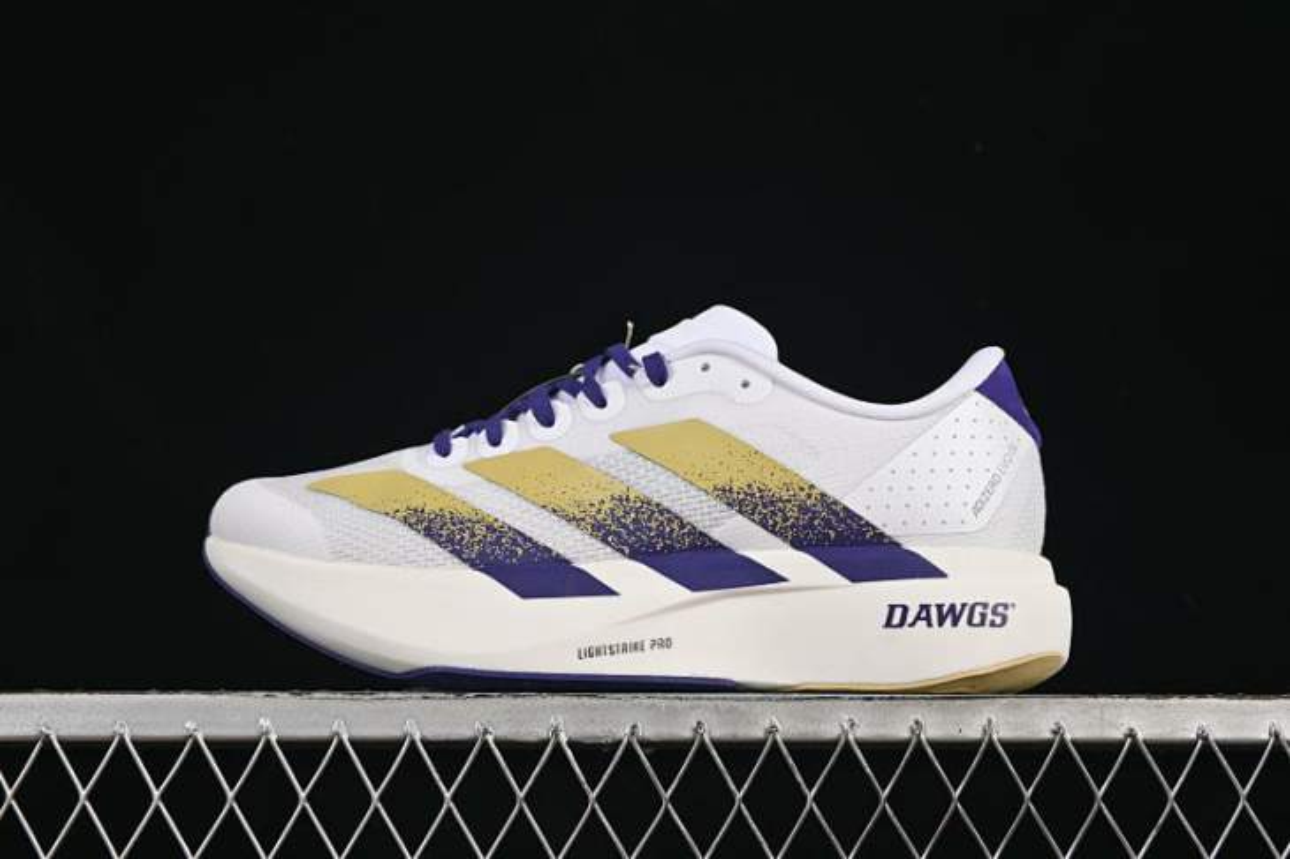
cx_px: 645
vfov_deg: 18.2
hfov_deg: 27.0
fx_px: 2686
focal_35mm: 75
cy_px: 430
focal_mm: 50
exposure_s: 1/80
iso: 160
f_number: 8
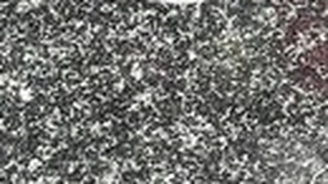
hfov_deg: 4.1
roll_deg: -2.2
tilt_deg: -35.0
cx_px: 664
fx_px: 4503
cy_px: 199
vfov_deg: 2.3
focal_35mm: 518
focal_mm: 9
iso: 32
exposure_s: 1/186
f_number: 2.8
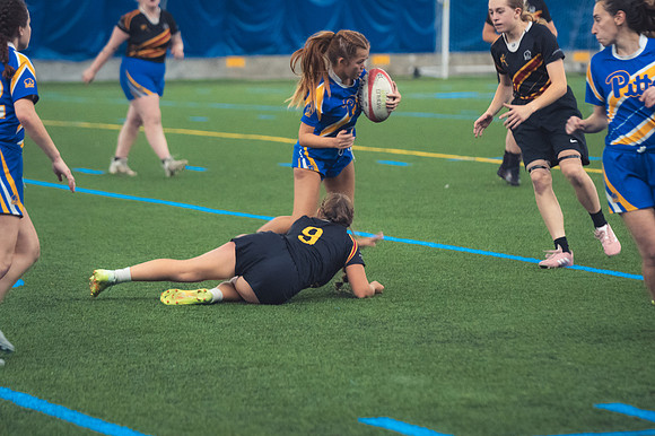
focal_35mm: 195
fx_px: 3546
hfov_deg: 10.6
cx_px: 328
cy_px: 218
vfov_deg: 7.0
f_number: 2.8
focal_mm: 130
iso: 4000
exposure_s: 1/320
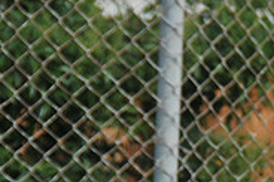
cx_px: 402
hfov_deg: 2.9
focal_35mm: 708
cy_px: 244
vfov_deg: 1.9
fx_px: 5379
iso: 200
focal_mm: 150
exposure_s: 1/250
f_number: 8
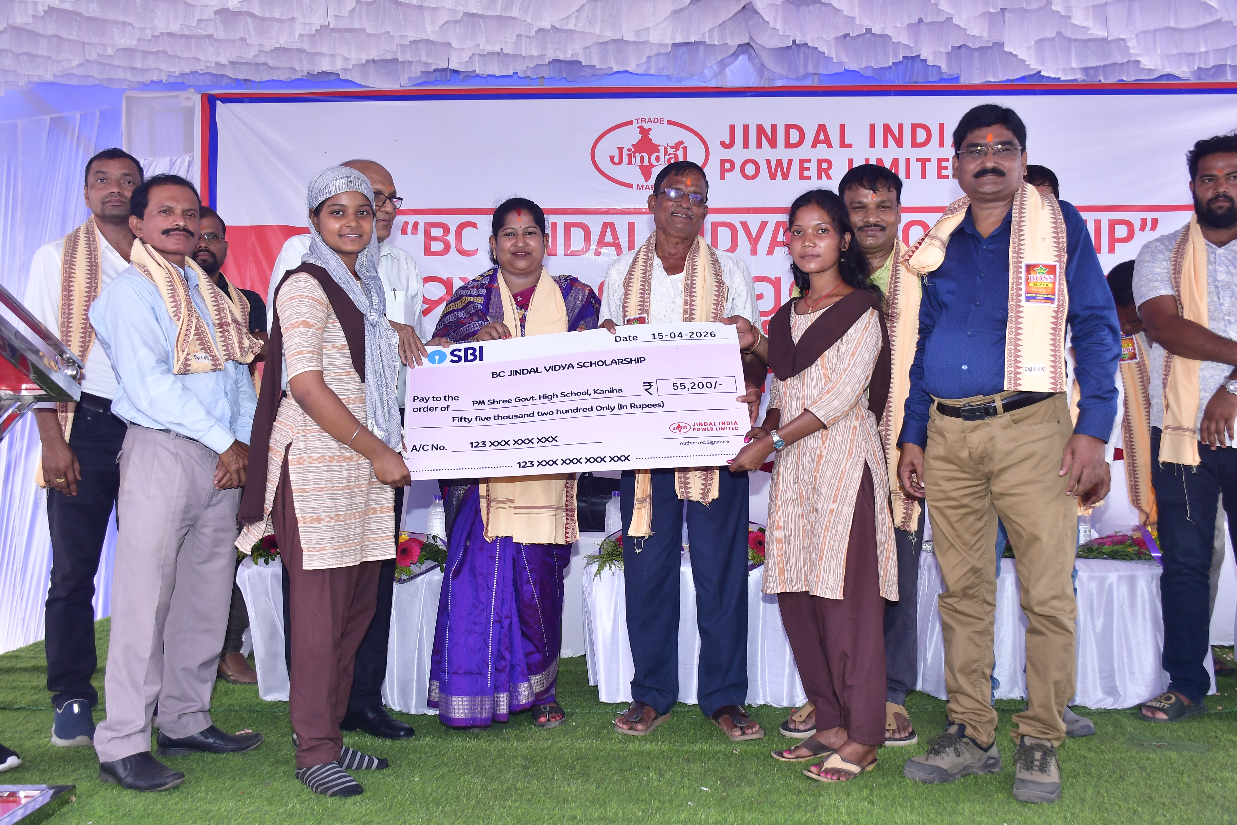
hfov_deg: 55.8
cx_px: 618
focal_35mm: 34
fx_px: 1168
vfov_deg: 38.9
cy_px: 412
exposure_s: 1/125
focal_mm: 23
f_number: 5
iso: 500
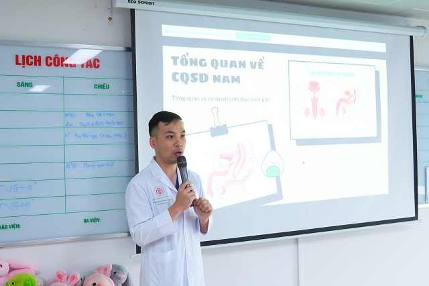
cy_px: 143
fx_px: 512
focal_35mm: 43
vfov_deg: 31.2
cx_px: 214
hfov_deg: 45.5
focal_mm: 29
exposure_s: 1/125
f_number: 3.5
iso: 1250
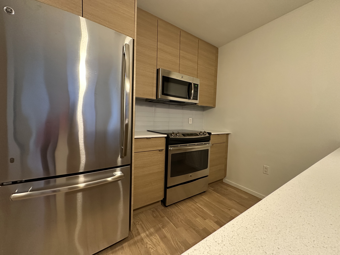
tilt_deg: -4.4
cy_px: 128
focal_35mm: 14
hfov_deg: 102.1
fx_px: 138
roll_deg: -2.4
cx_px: 170
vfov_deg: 85.7
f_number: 2.2
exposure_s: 1/60
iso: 800
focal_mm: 2.22
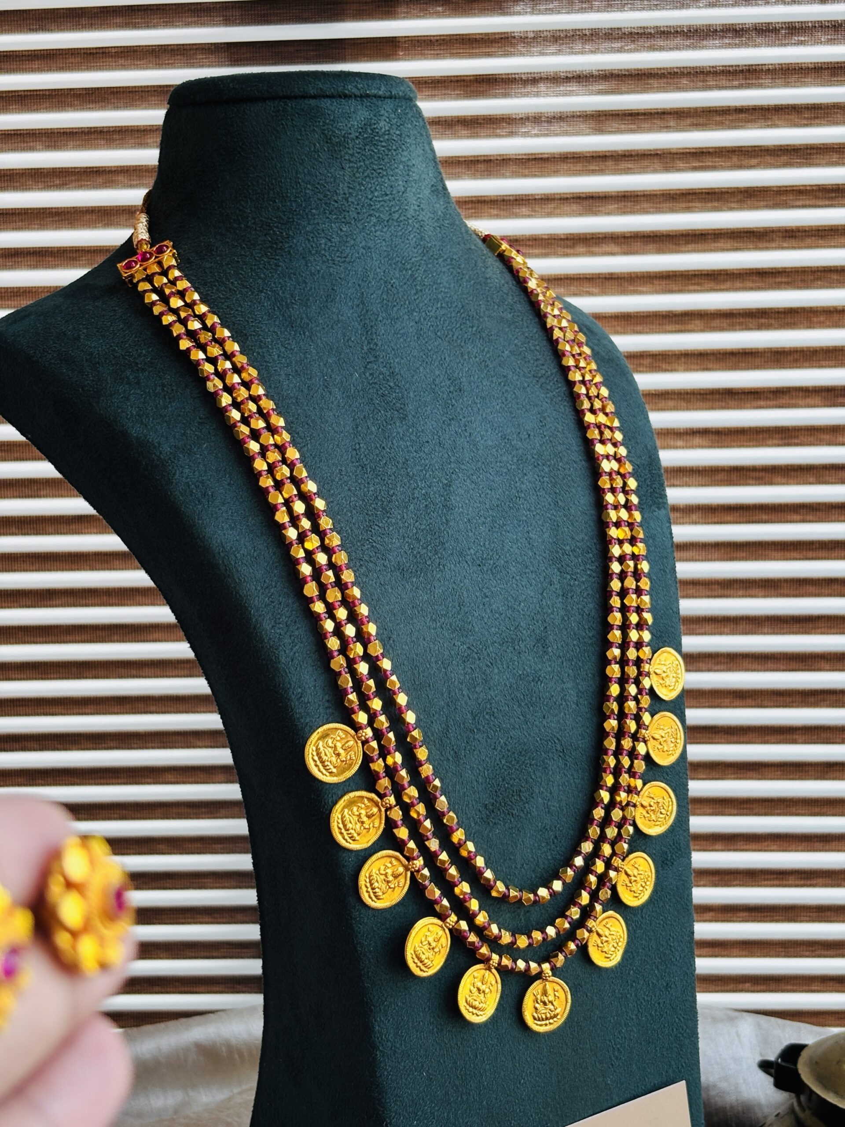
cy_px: 564
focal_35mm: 52
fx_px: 1692
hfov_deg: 28.0
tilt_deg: -7.7
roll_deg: +1.3
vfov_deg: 36.8
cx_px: 422
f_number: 1.6
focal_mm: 5.96
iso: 50
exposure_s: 1/88
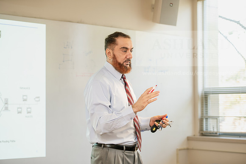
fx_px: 560
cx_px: 123
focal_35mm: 82
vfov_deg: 16.7
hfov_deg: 24.8
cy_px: 82
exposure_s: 1/200
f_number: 3.2
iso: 1250
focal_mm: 82
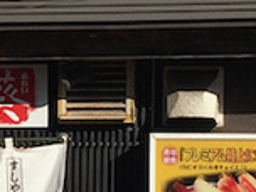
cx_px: 61
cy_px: 123
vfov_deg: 6.5
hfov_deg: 8.6
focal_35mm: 229
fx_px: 1694
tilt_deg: +4.8
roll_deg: -0.8
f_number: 2.2
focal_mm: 4.15
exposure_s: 1/2747
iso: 25
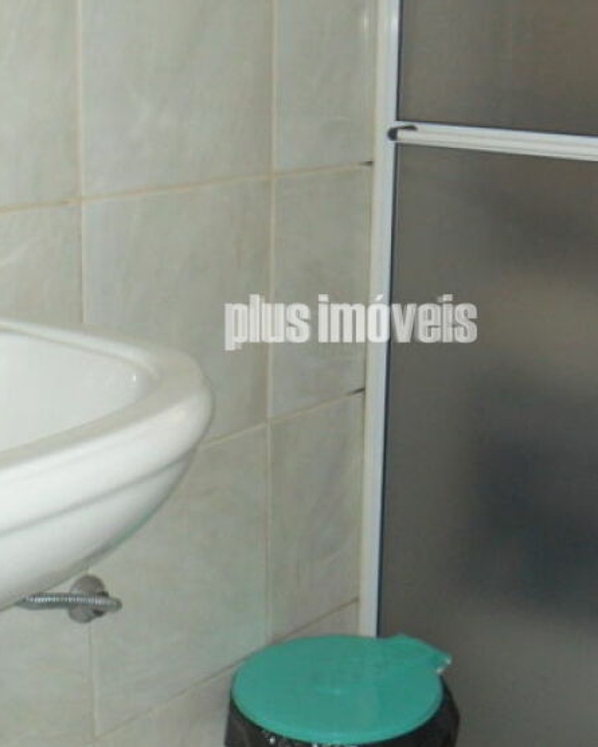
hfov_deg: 25.8
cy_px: 322
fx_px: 1305
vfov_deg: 31.9
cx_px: 351
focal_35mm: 59
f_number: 3
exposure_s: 1/45
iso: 200
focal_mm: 6.3
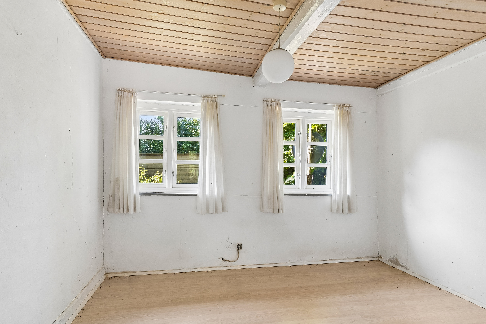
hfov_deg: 75.5
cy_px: 162
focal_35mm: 23
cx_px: 243
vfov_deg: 54.6
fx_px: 314
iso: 200
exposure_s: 1/4
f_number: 8
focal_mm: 15.5
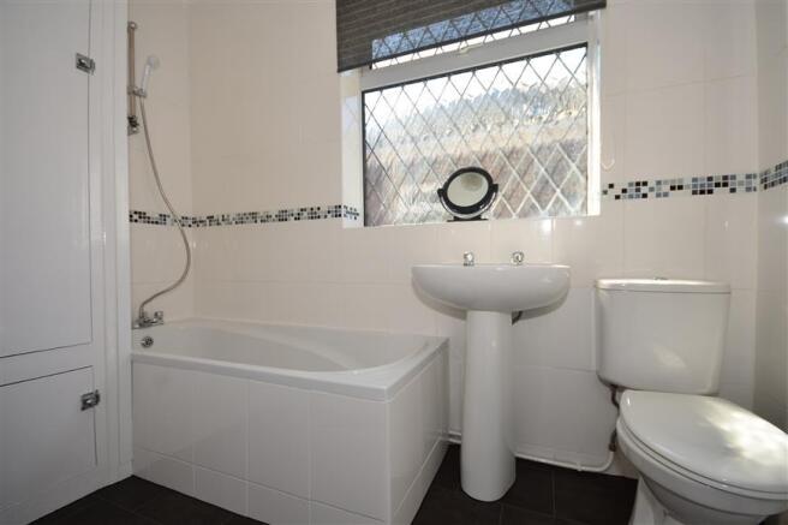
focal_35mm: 15
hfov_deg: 100.4
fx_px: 328
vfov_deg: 77.3
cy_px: 262
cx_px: 394
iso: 200
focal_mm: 10
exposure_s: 1/160
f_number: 6.3
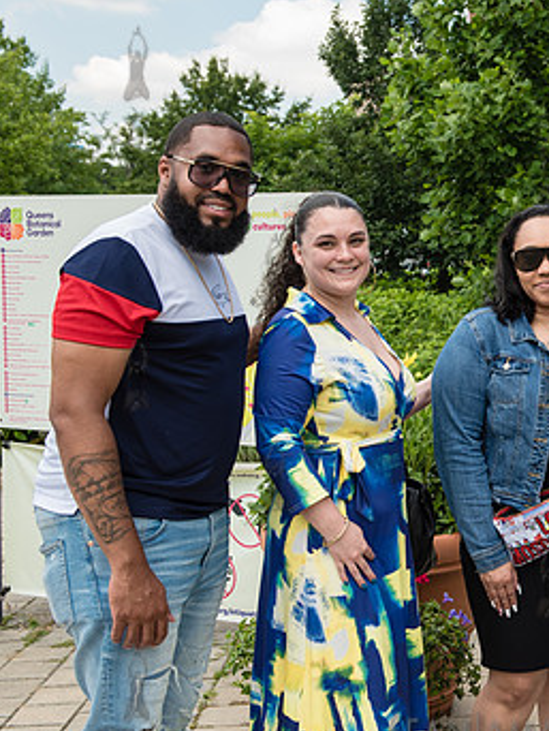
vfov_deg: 31.2
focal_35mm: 62
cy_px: 373
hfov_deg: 22.7
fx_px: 1309
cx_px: 549
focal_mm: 38
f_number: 5.6
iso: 200
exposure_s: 1/500
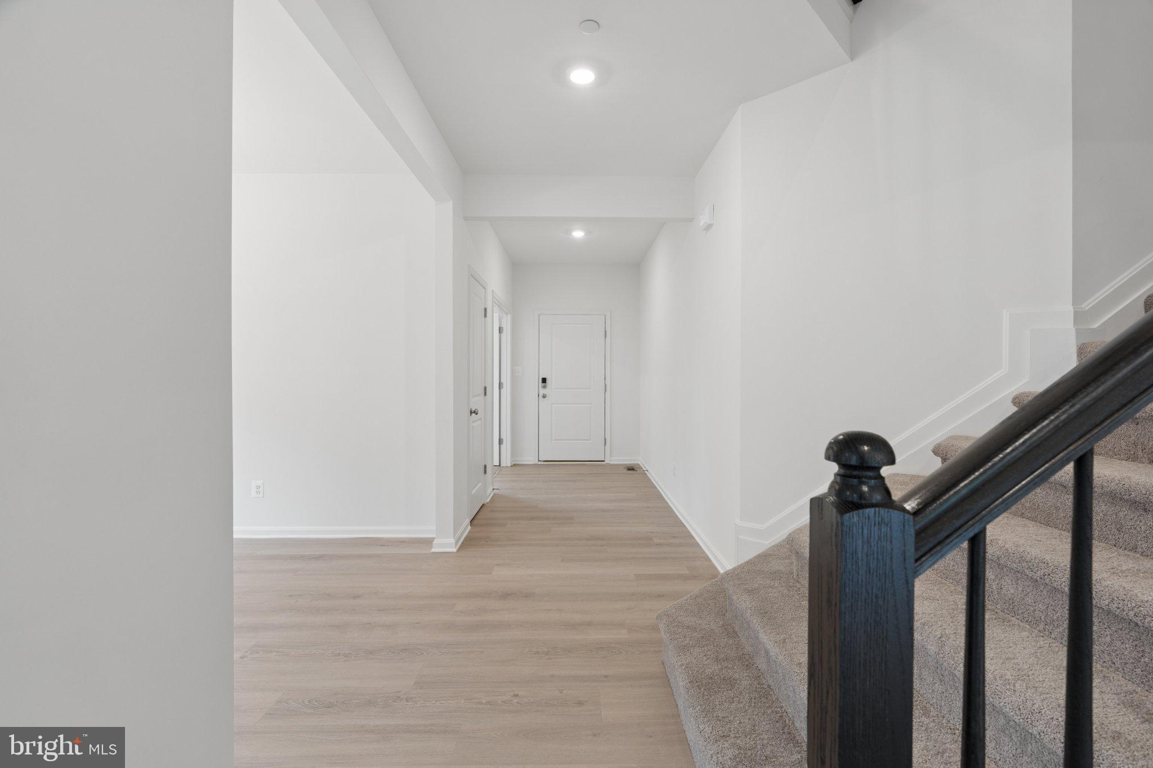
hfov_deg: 96.7
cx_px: 576
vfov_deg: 73.7
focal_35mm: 16
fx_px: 512
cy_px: 384
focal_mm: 16
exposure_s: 1/8
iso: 200
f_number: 8
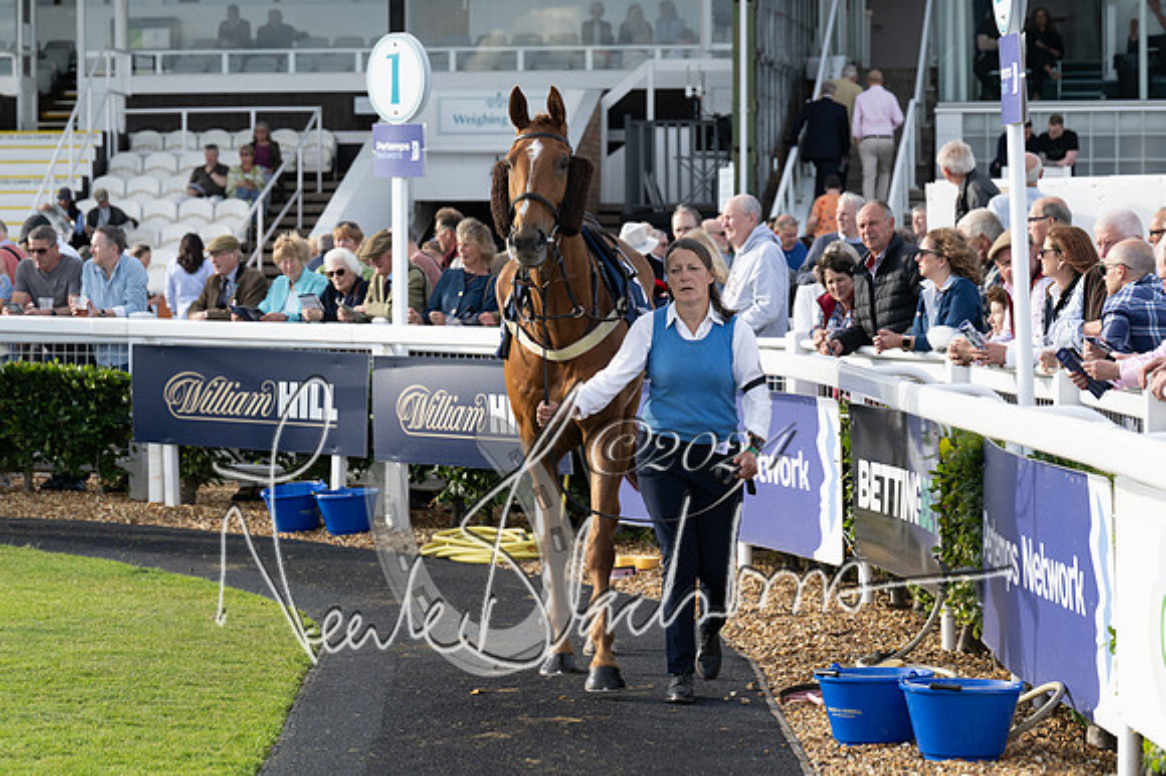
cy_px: 388
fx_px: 3625
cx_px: 583
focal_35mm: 112
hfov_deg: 18.3
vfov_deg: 12.2
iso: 400
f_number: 4
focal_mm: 75
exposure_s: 1/1250
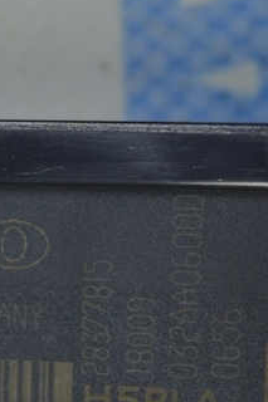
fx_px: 2215
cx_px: 106
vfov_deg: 10.3
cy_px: 333
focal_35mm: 198
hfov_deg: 6.9
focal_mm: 55
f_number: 5.6
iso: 400
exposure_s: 1/50
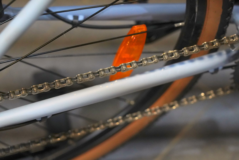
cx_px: 120
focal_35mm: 105
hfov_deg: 19.5
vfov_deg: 13.0
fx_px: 697
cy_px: 80
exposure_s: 1/200
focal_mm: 105
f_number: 5
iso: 6400
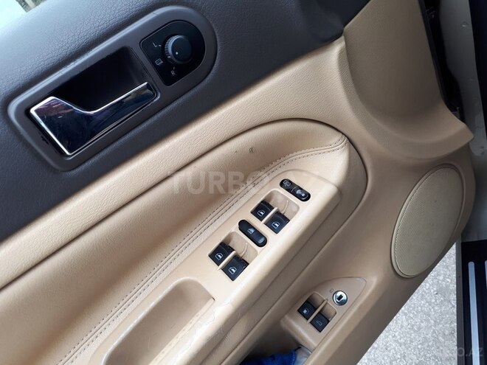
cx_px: 244
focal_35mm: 27
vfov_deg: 51.4
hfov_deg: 65.3
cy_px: 182
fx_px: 380
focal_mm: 3.6
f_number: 1.9
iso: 50
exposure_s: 1/100
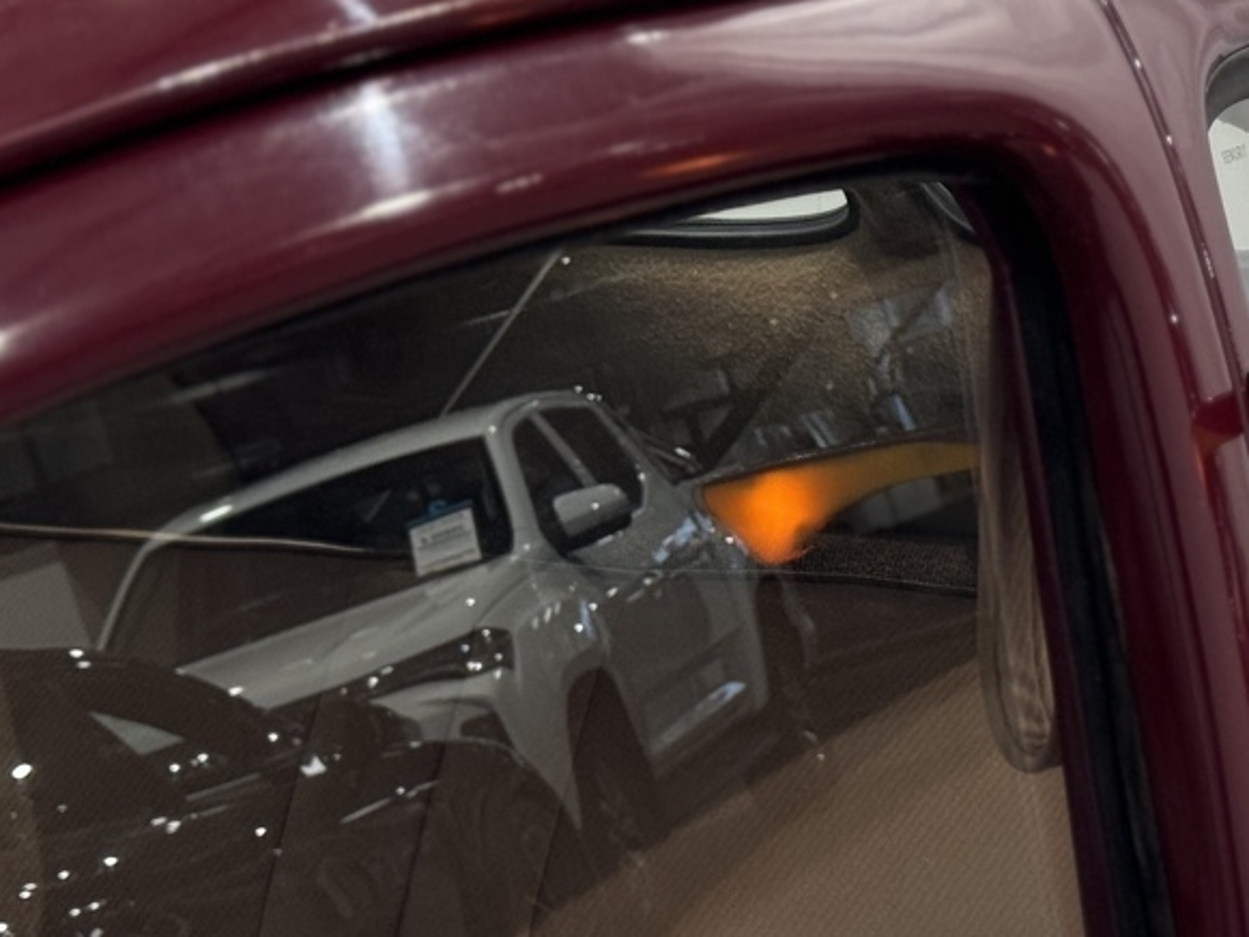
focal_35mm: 119
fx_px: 4295
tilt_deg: -12.3
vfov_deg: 12.5
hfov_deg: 16.2
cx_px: 1223
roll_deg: +0.2
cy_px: 481
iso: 64
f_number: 1.78
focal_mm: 6.76
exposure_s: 1/100
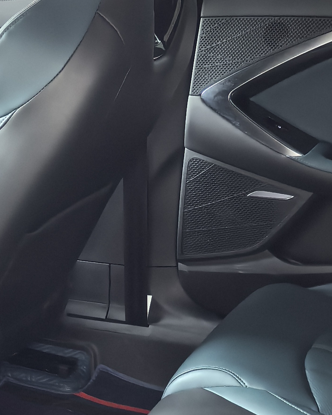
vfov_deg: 21.8
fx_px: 1057
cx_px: 31
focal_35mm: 86
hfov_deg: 17.6
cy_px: 365
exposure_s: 1/50
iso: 200
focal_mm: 5.34
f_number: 1.6
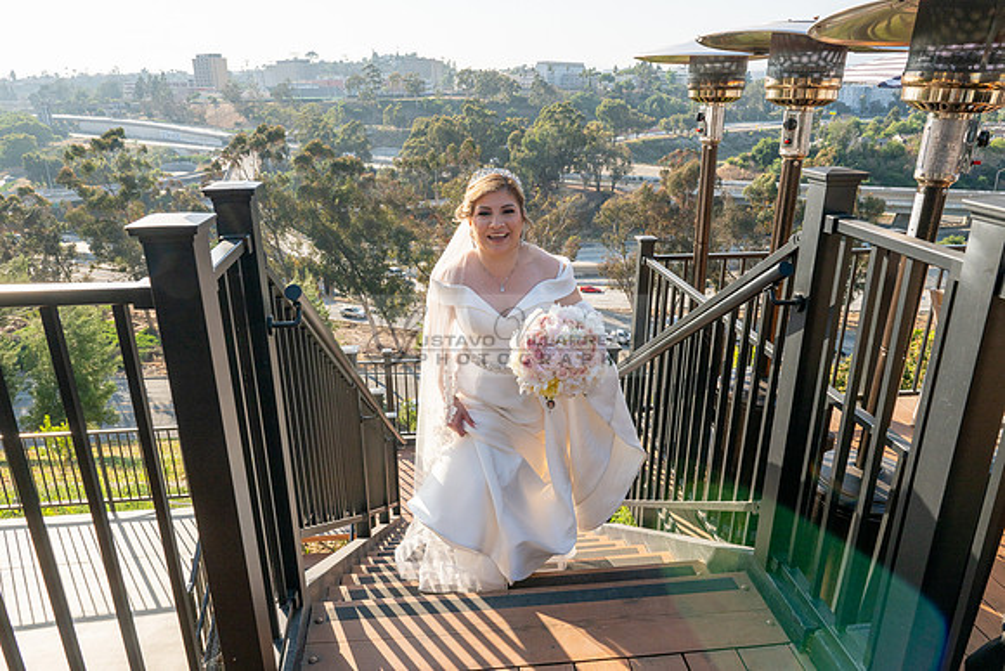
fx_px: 670
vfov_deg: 53.2
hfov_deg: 73.7
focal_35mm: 24
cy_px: 336
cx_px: 502
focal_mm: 24
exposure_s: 1/500
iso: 250
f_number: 10
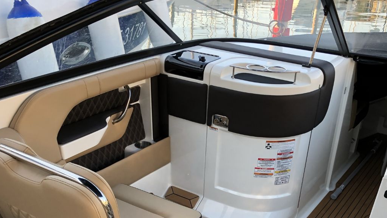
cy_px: 212
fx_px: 441
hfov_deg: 47.4
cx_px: 195
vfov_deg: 26.4
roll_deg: -0.2
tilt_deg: -30.1
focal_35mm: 43
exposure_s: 1/120
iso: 40
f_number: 1.8
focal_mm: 4
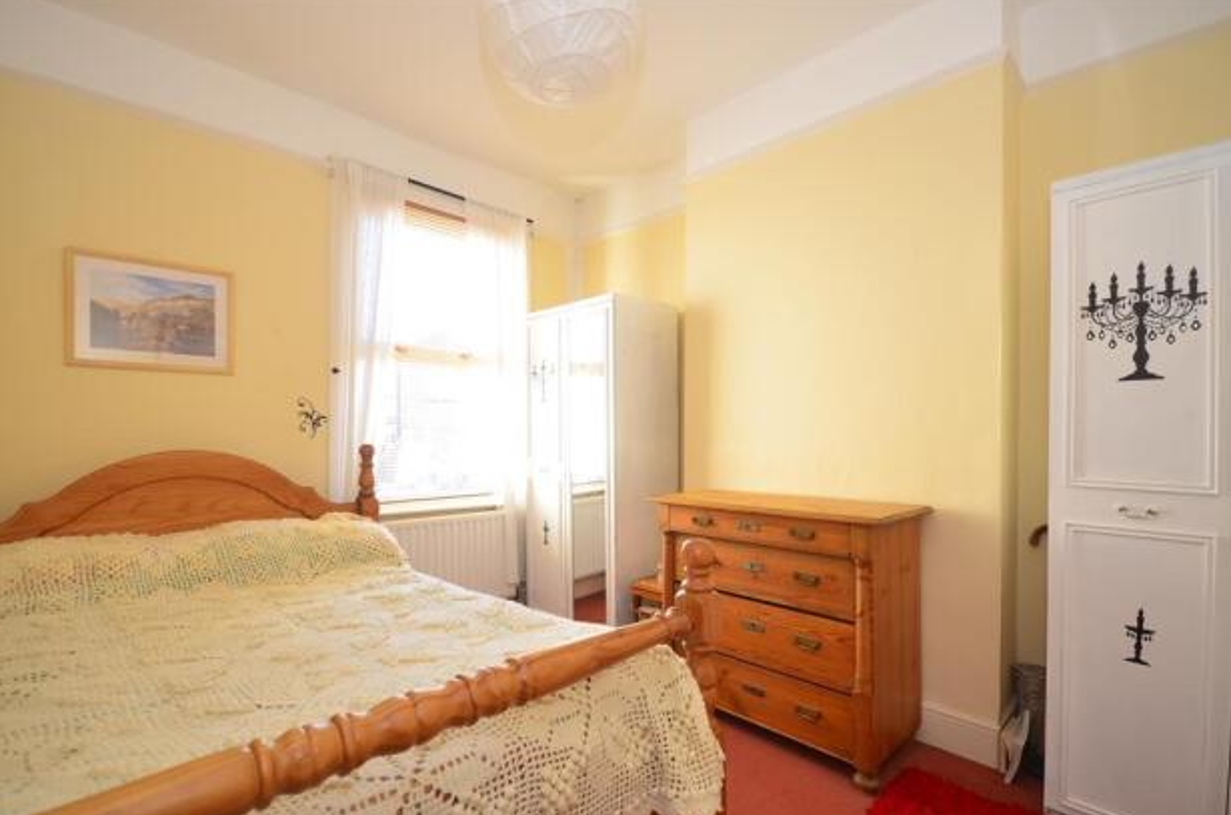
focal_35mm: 16
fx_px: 546
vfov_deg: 73.4
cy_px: 427
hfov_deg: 96.8
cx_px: 590
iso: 200
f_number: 5
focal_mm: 10
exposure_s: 1/30
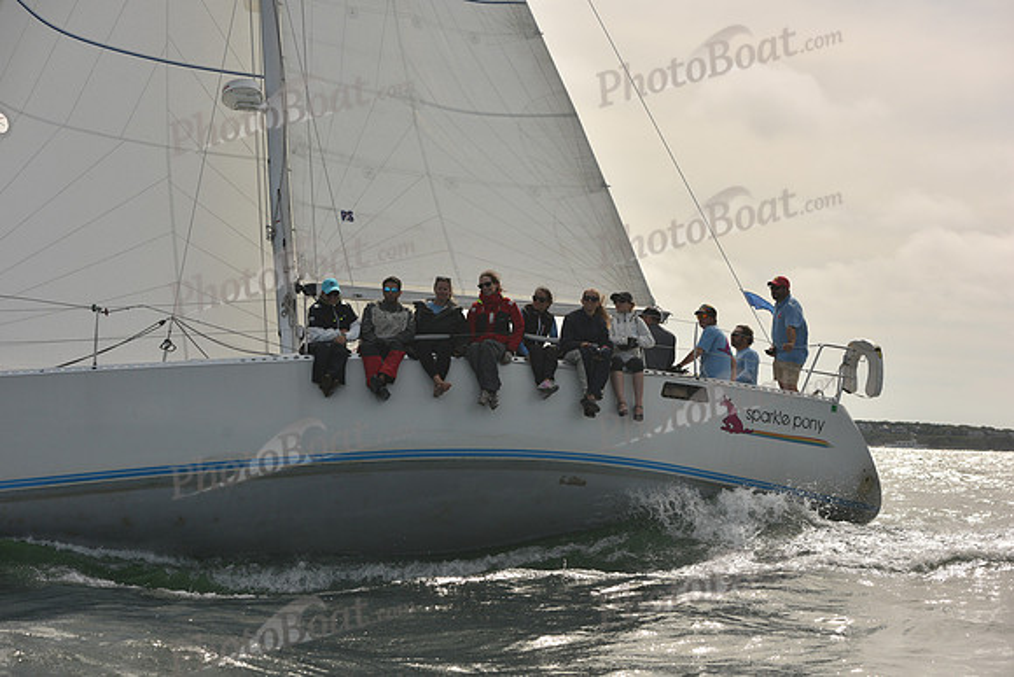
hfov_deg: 28.8
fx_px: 1972
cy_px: 338
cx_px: 507
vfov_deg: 19.5
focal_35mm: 70
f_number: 7.1
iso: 320
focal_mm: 70
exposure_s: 1/1000
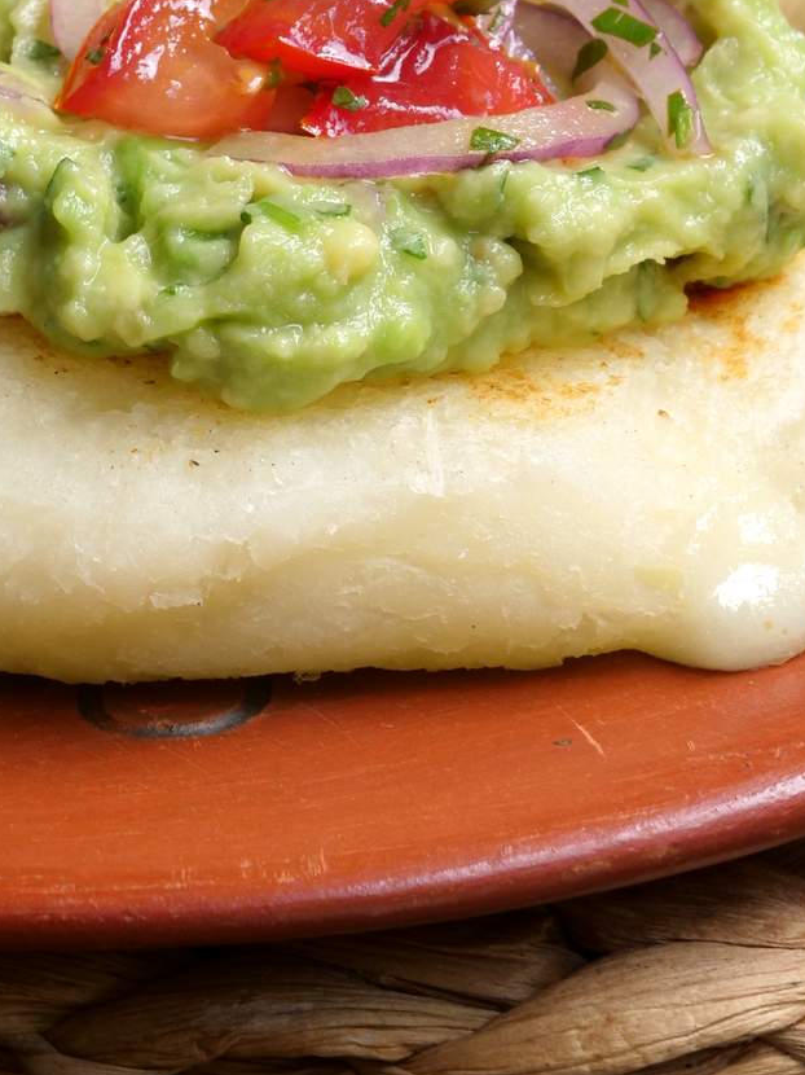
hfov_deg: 9.2
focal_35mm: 162
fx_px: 5026
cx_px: 272
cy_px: 109
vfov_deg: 12.1
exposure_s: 1/50
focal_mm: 42
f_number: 10
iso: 400
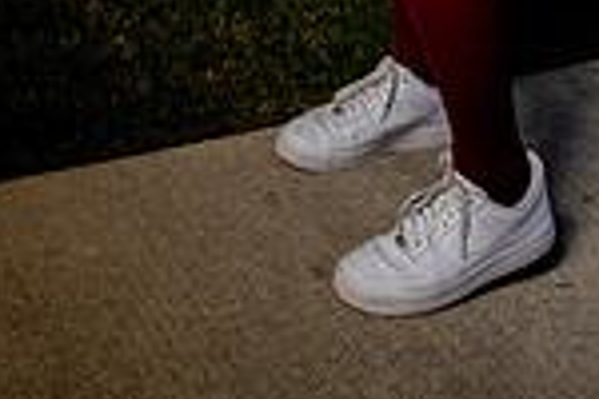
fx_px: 1497
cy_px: -463
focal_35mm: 90
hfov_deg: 22.2
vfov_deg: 12.8
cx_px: 515
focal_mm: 30
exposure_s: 1/250
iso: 125
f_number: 10
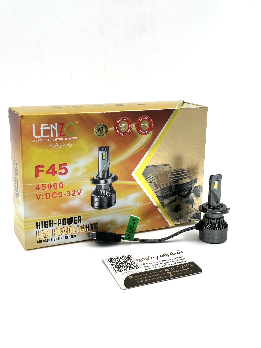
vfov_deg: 39.7
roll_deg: -2.2
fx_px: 483
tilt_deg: -17.6
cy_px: 174
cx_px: 130
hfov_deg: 30.3
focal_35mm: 48
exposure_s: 1/762
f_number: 1.78
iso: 64
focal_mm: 6.86
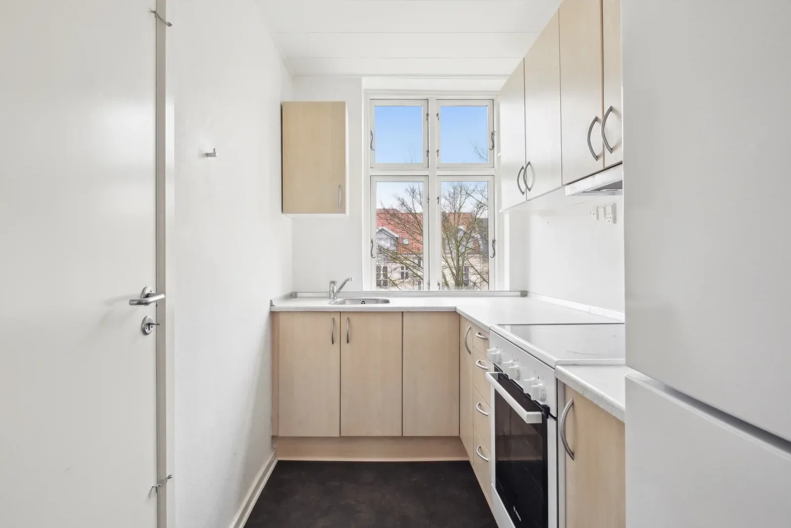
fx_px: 396
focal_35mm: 18
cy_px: 264
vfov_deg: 67.4
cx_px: 396
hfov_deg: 90.0
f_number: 8
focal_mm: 12
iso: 800
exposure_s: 1/1.25
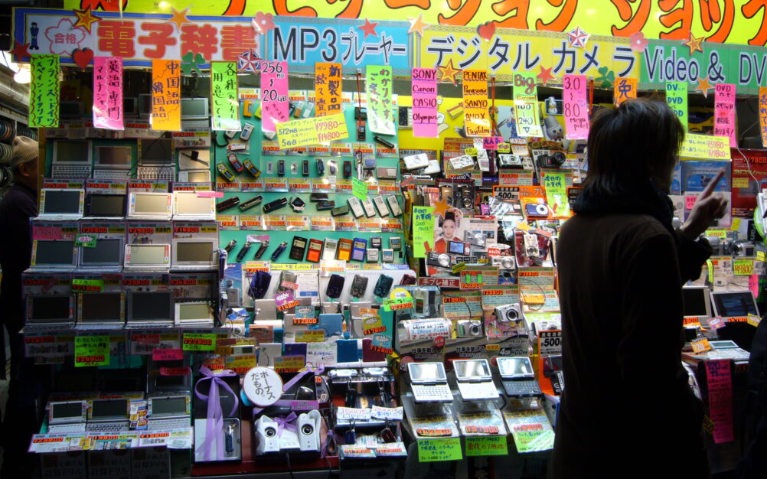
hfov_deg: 50.4
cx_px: 386
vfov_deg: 32.8
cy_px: 231
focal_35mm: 39
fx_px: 815
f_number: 2.9
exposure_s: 1/60
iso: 80
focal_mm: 6
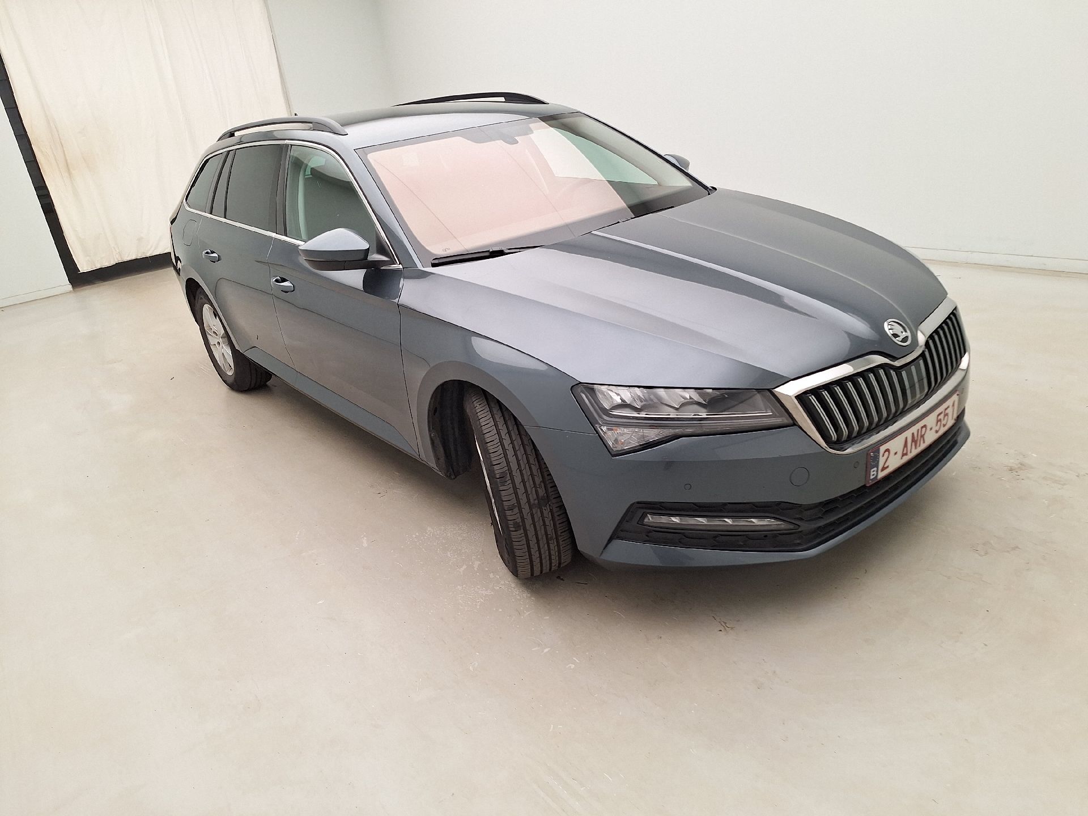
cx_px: 544
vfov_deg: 58.9
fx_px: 723
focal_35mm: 23
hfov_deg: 73.9
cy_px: 408
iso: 50
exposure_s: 1/100
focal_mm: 5.54
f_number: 1.8
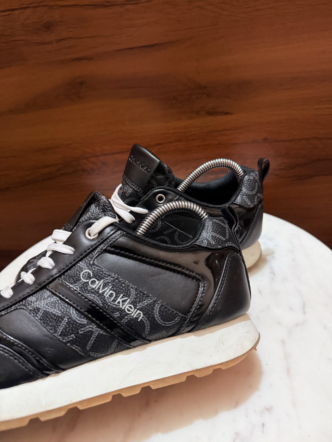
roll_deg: +7.8
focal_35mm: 24
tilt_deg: -28.0
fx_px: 307
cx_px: 166
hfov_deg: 56.8
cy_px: 221
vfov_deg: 71.6
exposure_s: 1/50
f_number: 1.78
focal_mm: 6.76
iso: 400
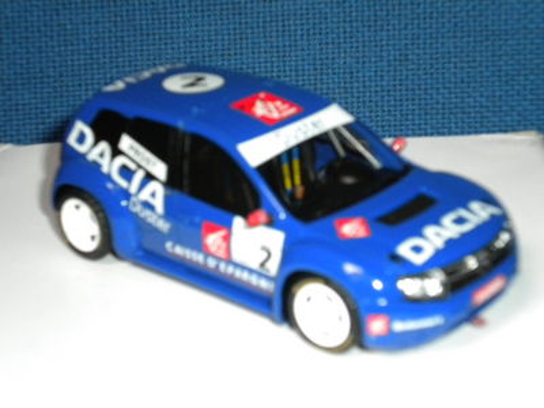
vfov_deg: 18.7
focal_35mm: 79
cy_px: 204
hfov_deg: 24.7
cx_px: 272
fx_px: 1242
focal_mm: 14.3
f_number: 5.1
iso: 400
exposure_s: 1/60
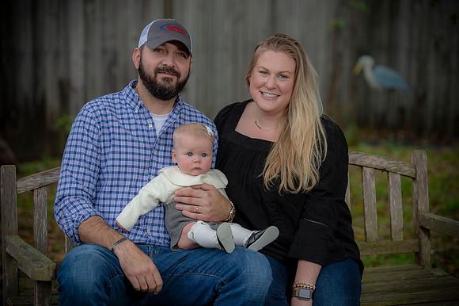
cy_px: 153
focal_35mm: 122
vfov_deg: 11.2
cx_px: 230
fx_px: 1555
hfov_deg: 16.8
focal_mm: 122
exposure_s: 1/200
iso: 160
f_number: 3.5
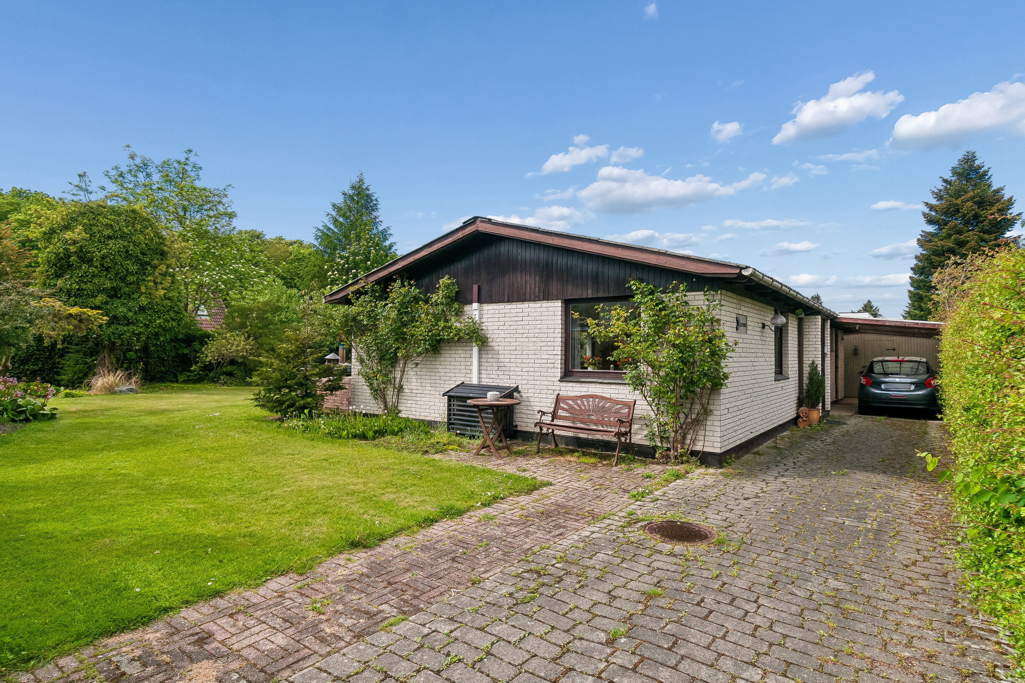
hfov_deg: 90.0
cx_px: 512
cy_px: 342
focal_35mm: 18
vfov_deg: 67.4
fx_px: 512
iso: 200
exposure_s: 1/400
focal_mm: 12
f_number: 10
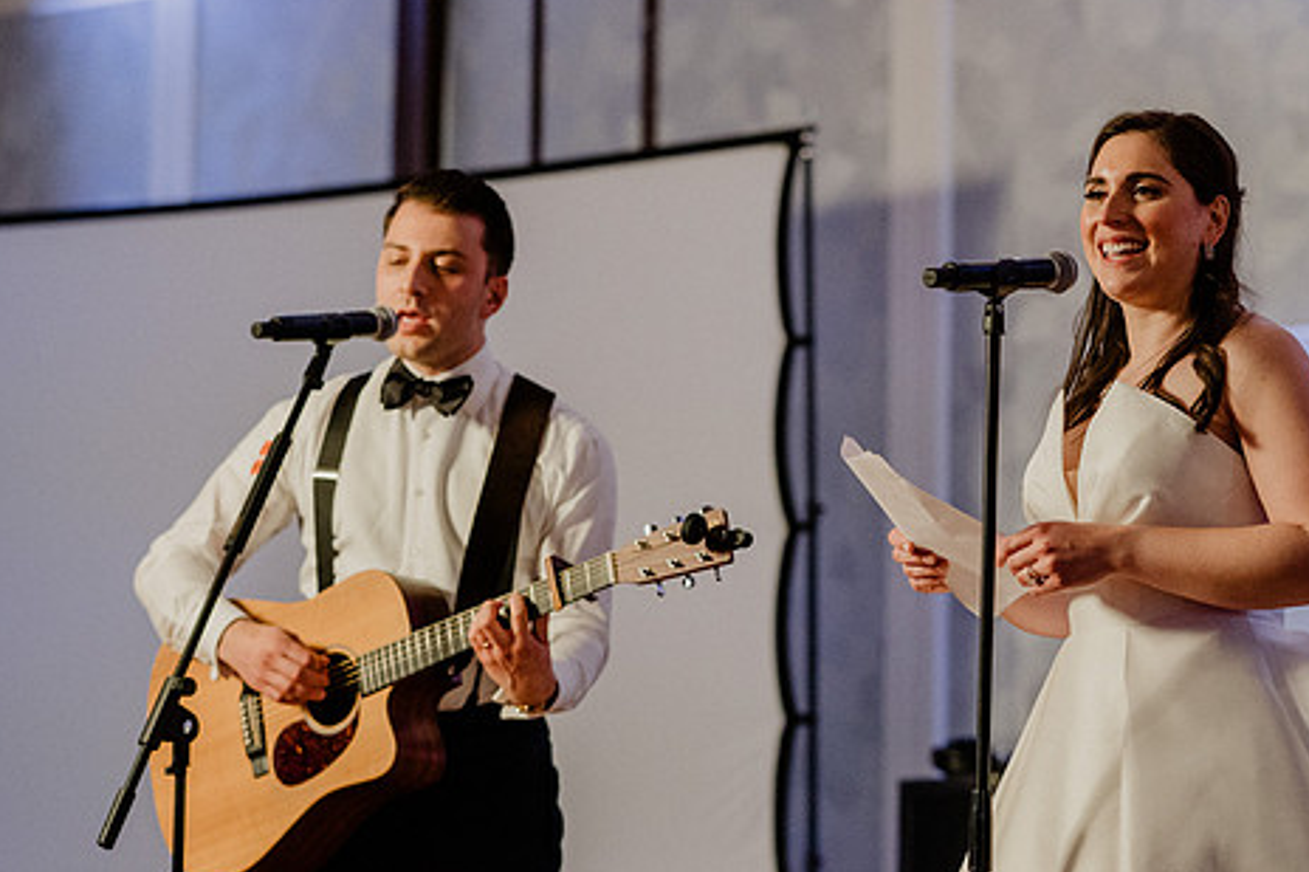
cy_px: 412
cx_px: 784
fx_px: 4834
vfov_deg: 10.3
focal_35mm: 133
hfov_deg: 15.4
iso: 4000
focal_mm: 105
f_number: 2.8
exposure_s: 1/500
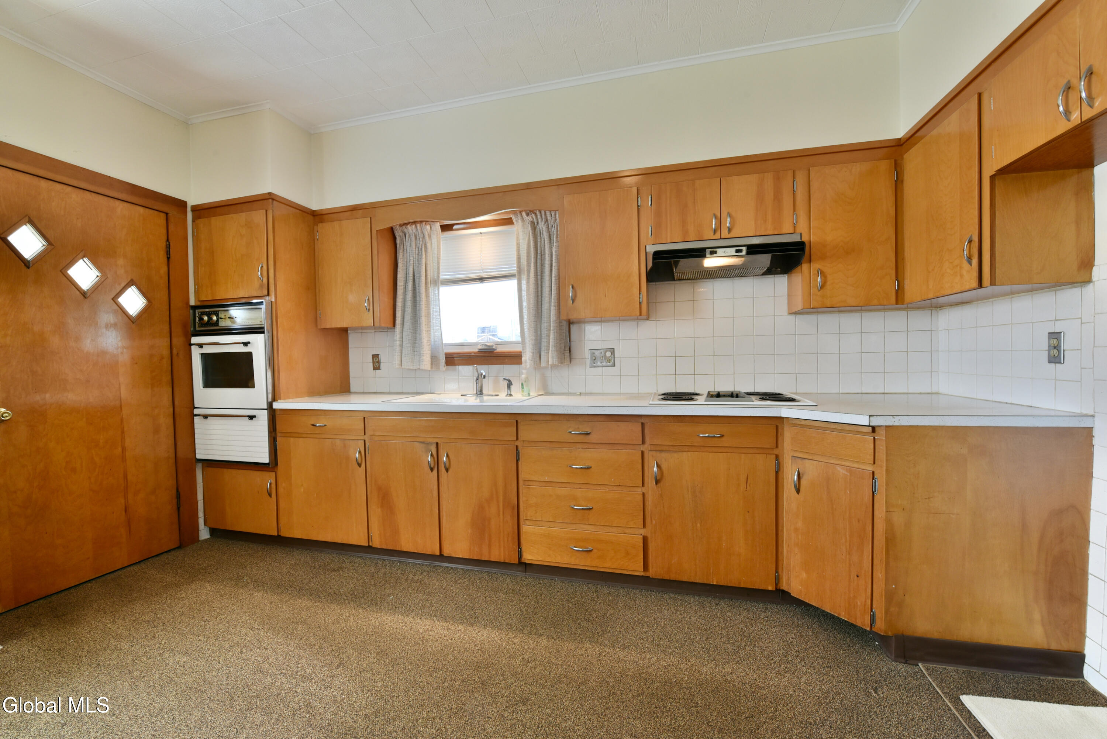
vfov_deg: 81.3
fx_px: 431
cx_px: 554
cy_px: 370
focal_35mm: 14
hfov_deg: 104.2
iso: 800
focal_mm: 14
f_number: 11
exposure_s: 1/15
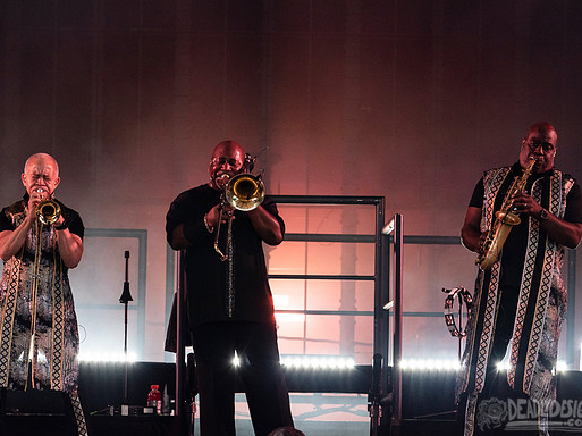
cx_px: 275
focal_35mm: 520
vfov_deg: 2.9
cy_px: 176
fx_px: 8737
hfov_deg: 3.8
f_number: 6
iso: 1000
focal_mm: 400
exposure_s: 1/500
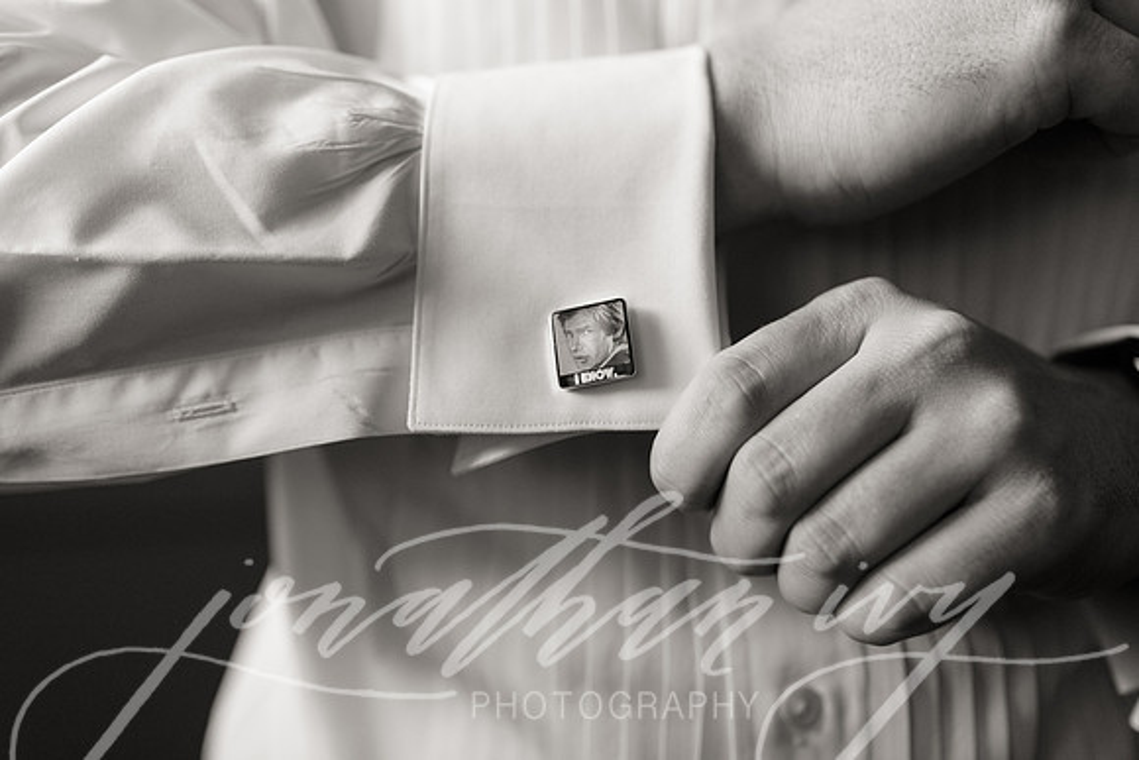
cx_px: 570
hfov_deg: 54.4
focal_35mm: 35
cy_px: 380
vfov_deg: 37.9
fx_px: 1108
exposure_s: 1/320
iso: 800
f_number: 2.2
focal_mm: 35
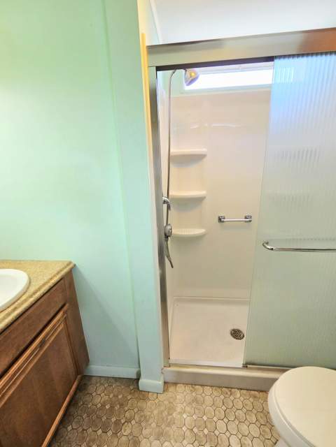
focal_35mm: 13
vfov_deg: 106.2
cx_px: 168
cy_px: 224
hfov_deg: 89.9
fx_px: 168
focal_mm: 2.2
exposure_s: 1/120
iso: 160
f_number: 2.2
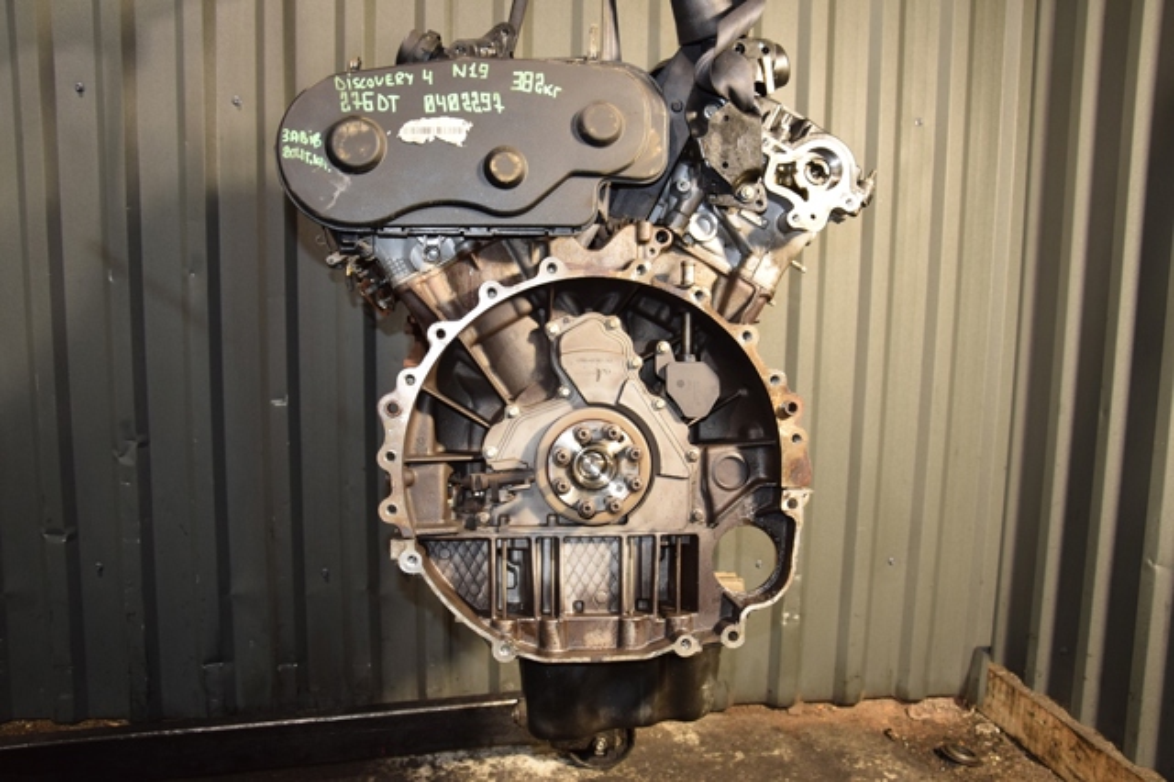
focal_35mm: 27
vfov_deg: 47.9
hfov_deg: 67.4
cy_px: 391
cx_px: 587
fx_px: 880
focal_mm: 18
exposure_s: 1/80
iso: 800
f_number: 5
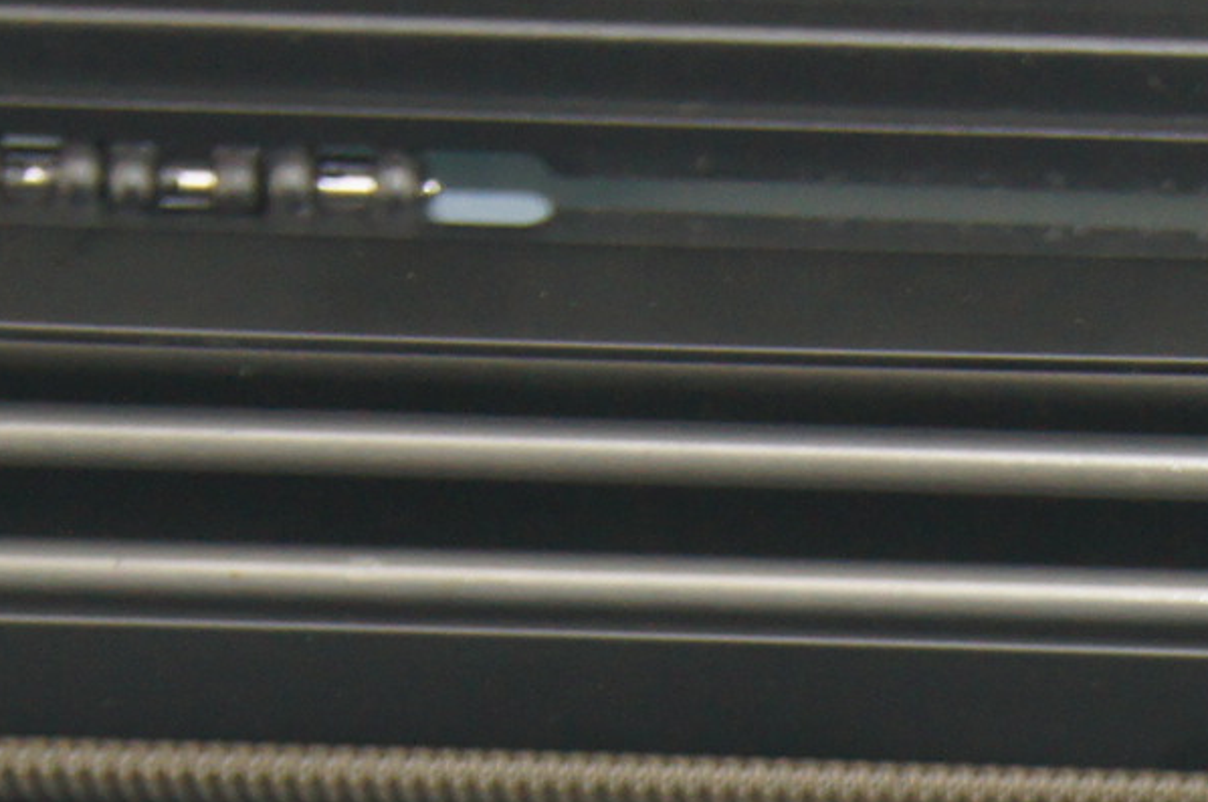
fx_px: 6733
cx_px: 1319
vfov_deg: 6.7
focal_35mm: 201
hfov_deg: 10.1
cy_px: 1426
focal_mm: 35
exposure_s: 1/125
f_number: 5
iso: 640
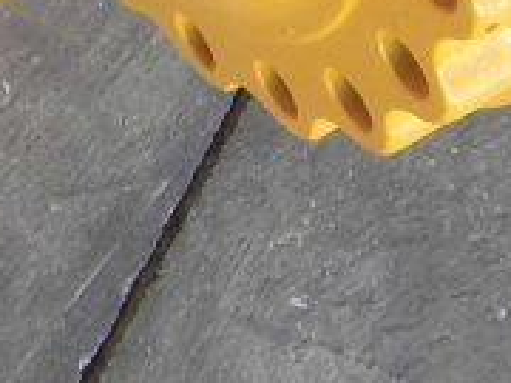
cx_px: -500
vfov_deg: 9.5
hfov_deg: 11.9
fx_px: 2185
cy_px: -338
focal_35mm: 148
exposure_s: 1/125
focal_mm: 4.7
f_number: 2.8
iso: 100
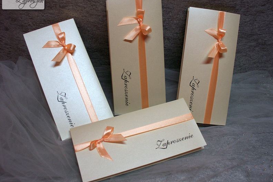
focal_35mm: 38
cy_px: 86
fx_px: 288
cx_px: 138
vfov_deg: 35.1
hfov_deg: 50.7
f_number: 2.8
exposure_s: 1/60
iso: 125
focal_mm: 7.54
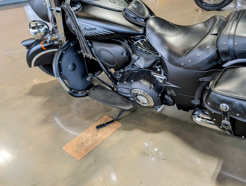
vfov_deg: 41.7
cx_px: 173
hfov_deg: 52.4
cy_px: 76
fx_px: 242
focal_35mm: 34
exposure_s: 1/120
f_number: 1.68
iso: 68
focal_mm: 6.9
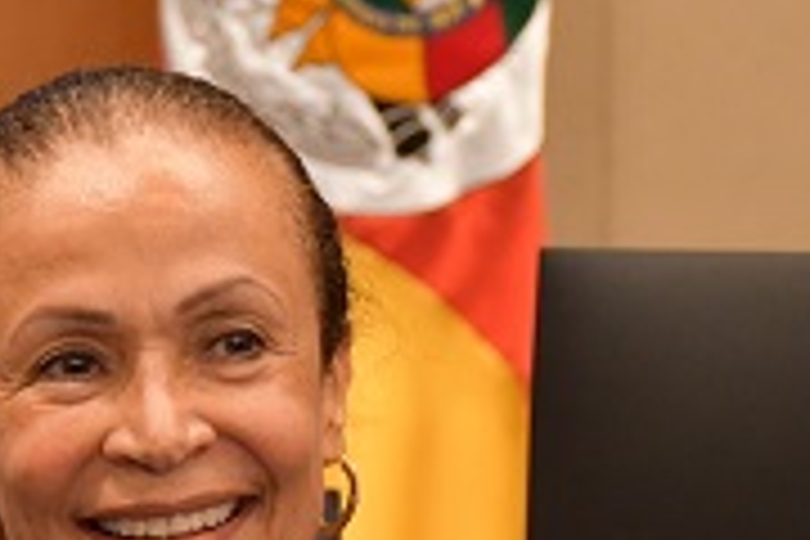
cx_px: 144
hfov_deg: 9.2
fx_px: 5040
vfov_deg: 6.1
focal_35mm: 224
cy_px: 360
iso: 4000
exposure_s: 1/60
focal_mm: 56
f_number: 4.8
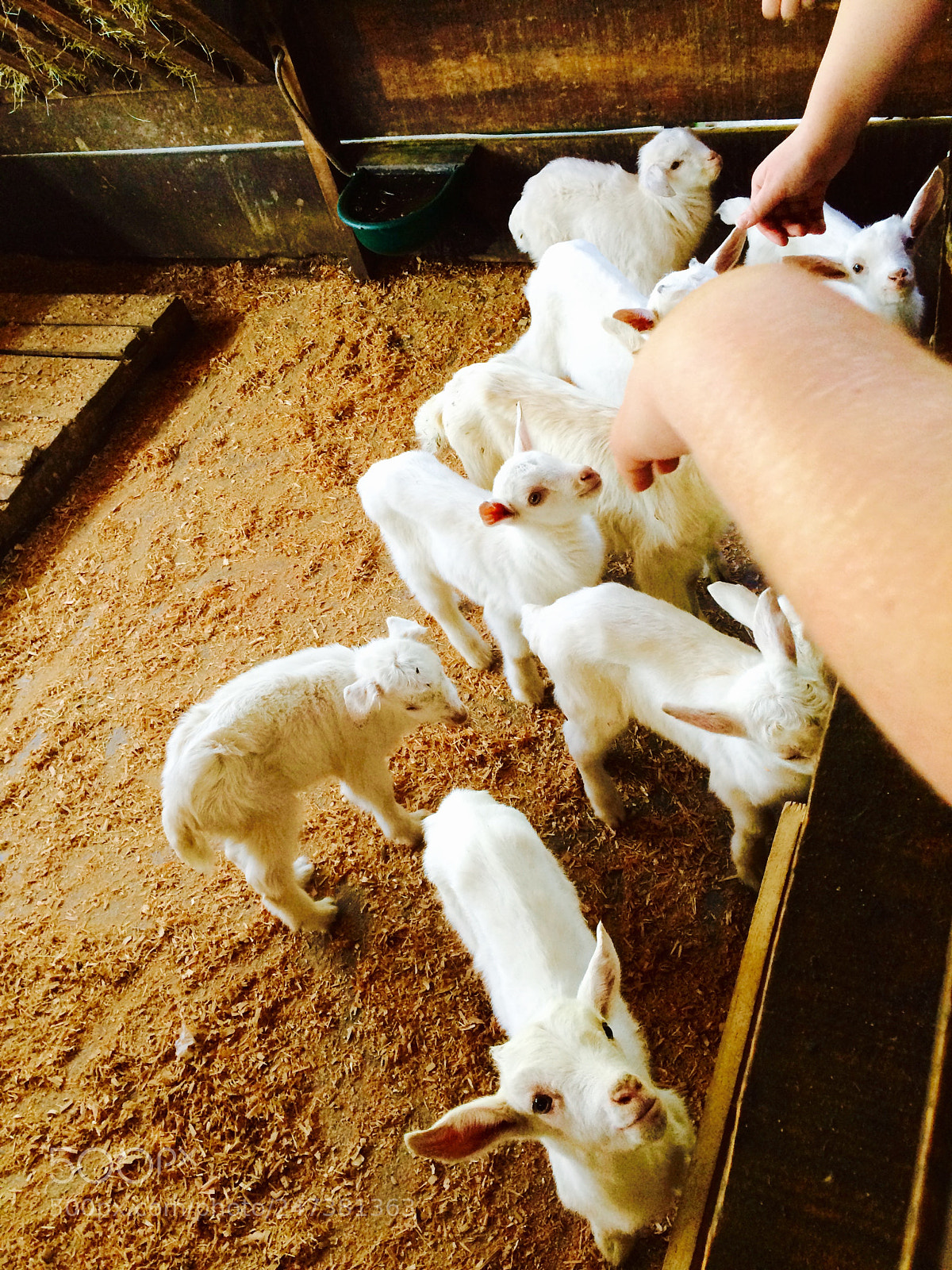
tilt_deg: -49.5
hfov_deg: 48.2
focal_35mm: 29
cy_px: 635
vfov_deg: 61.7
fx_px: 1063
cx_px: 476
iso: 50
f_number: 2.2
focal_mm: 4.15
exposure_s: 1/30
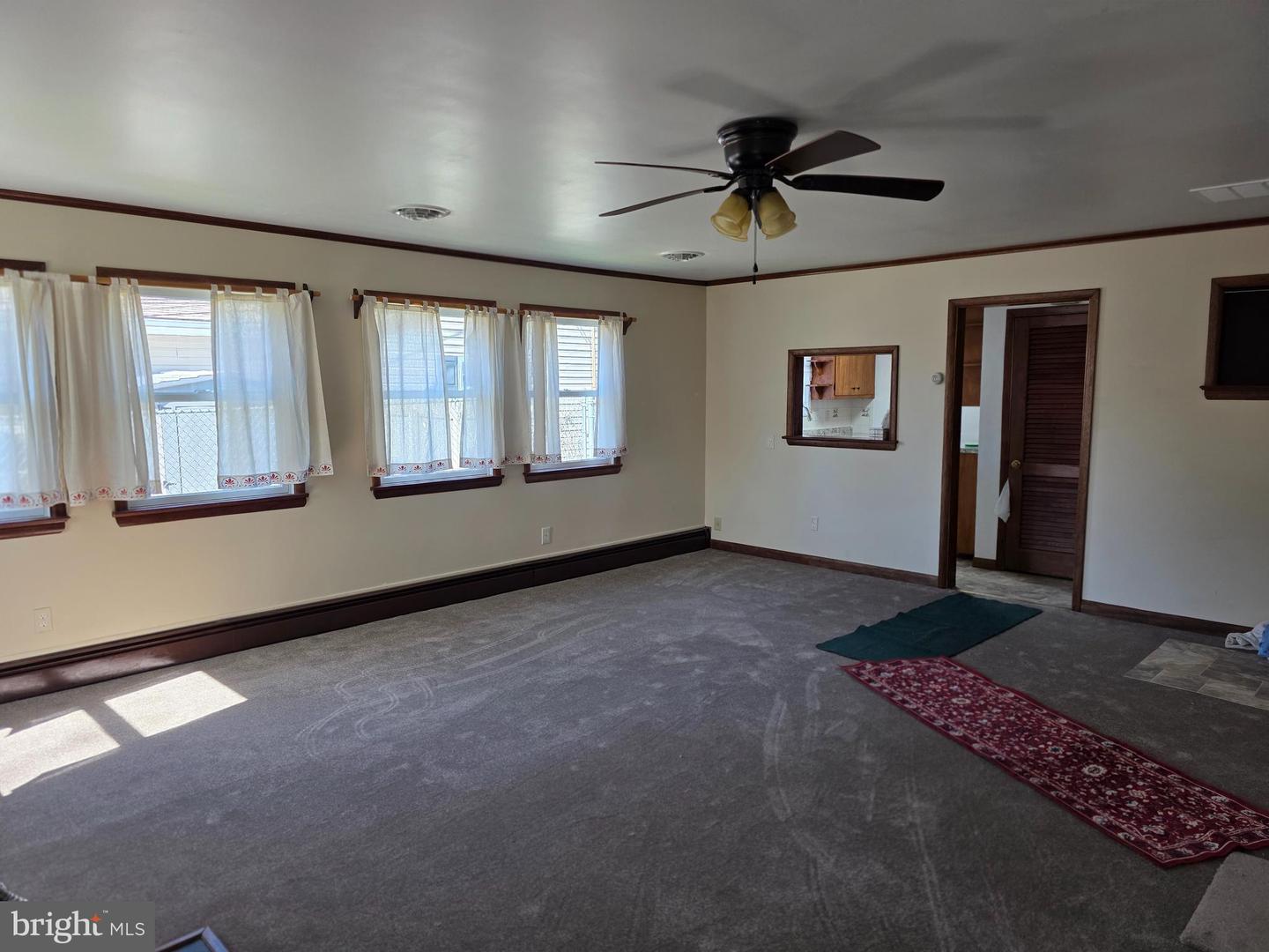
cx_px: 634
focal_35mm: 23
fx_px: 843
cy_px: 476
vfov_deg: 58.9
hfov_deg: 73.9
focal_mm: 6.3
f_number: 1.7
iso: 125
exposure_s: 1/180
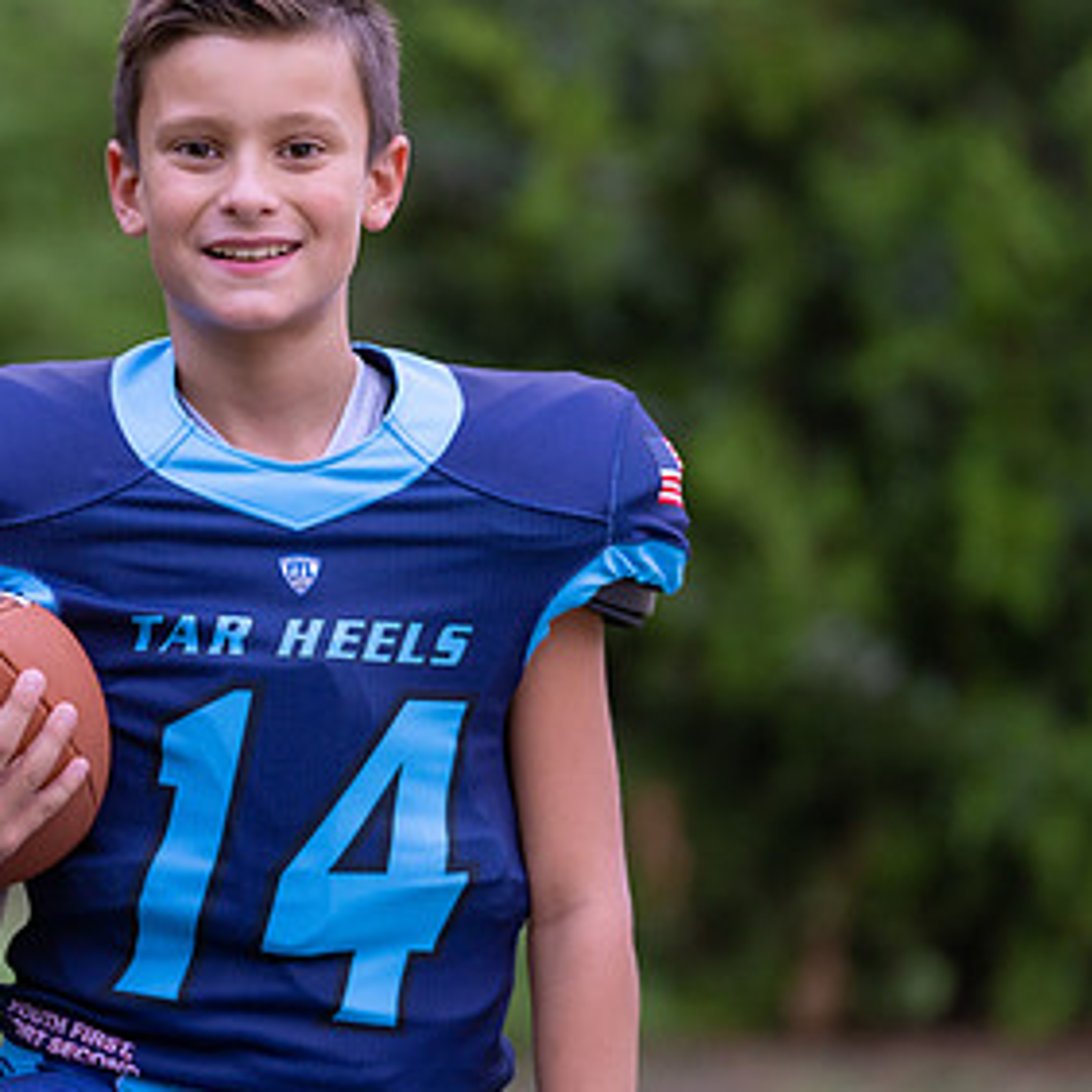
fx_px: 8673
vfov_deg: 7.2
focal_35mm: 243
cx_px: 347
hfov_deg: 7.2
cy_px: 483
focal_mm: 133
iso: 800
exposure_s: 1/320
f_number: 2.8
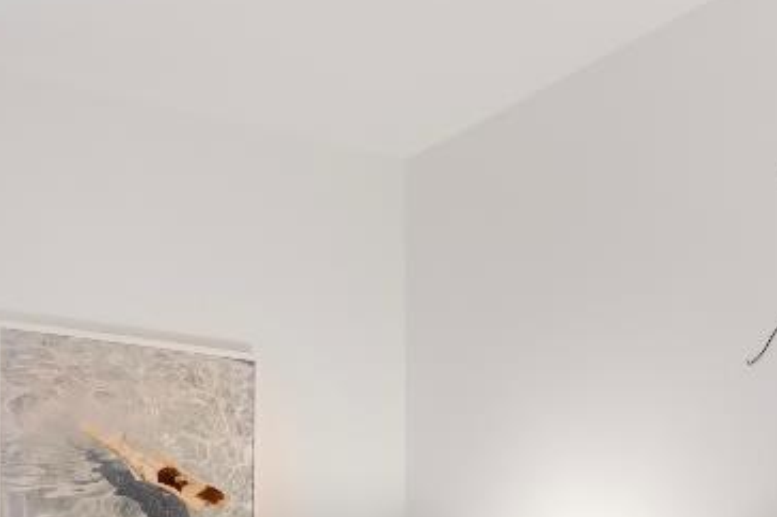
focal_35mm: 68
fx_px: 1468
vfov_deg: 18.4
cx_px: 344
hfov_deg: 29.6
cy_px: 696
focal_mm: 11
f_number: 9
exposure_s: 1/4
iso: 250
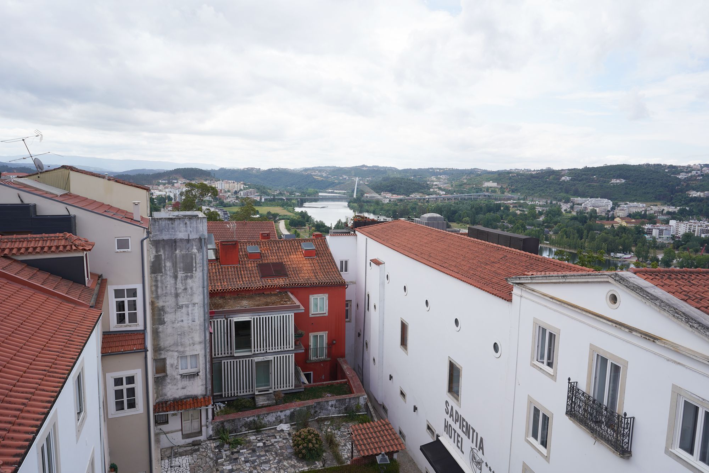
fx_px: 473
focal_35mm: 24
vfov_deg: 53.1
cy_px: 236
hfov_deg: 73.7
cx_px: 354
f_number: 10
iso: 100
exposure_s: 1/100
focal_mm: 24
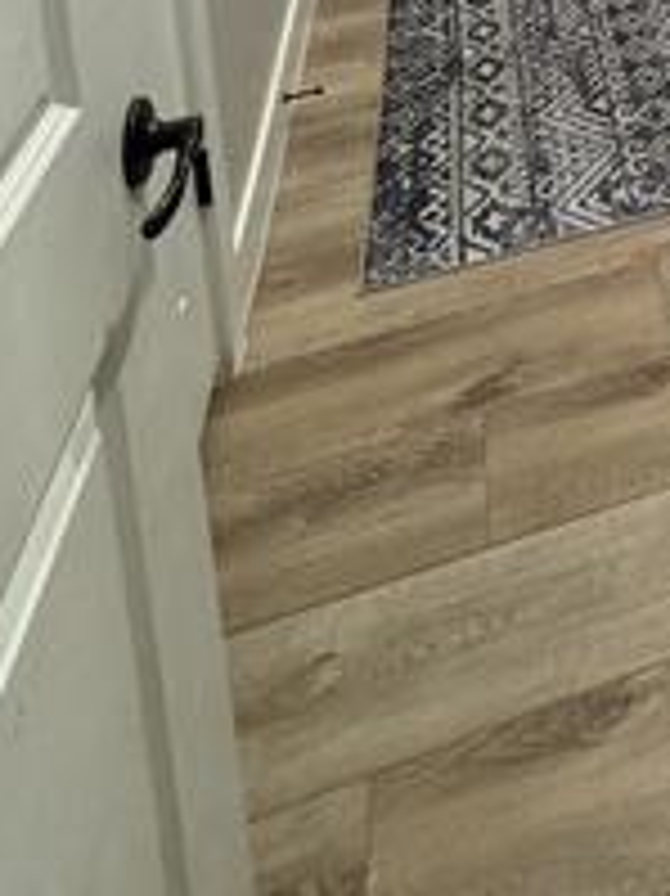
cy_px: -448
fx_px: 1214
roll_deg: +2.2
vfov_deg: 27.6
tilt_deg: -9.4
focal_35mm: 47
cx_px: 890
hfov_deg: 26.0
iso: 320
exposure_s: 1/60
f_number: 2.2
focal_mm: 2.22
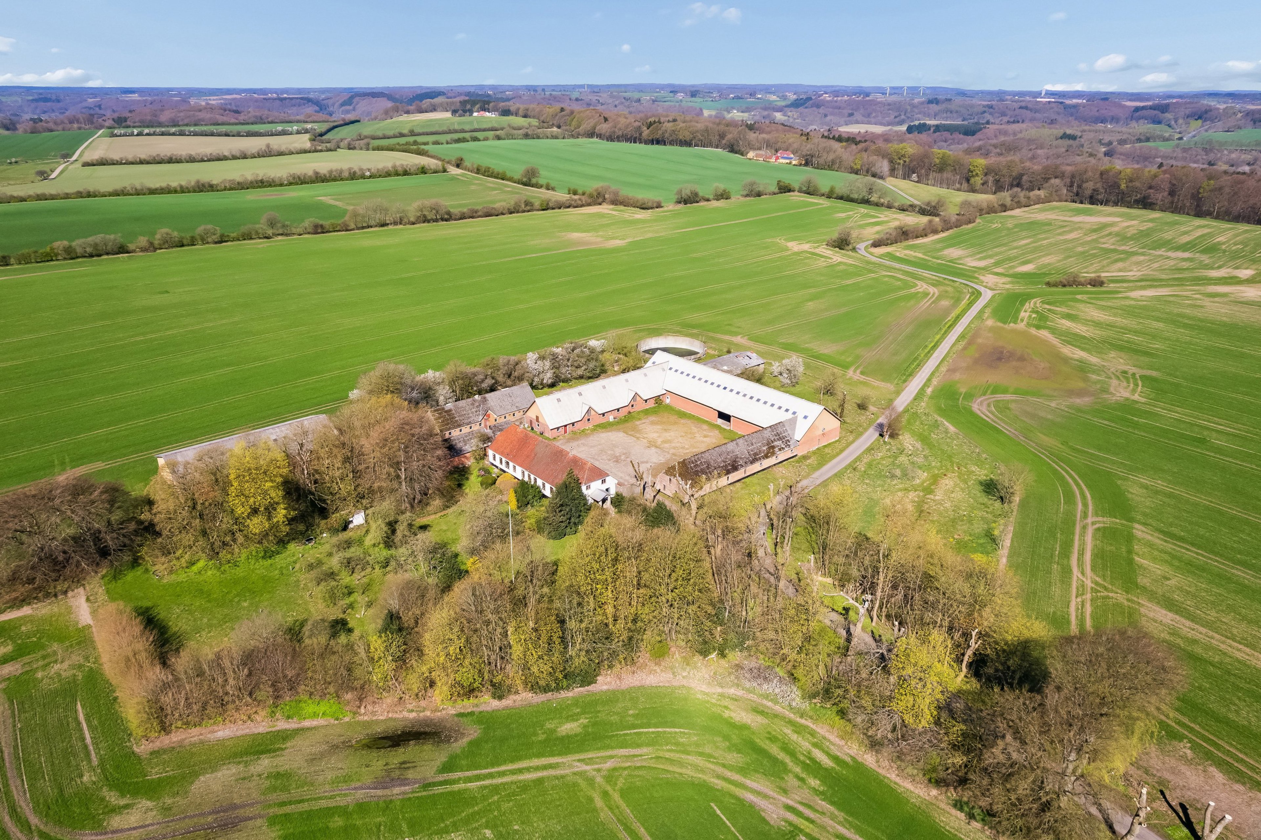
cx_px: 630
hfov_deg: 78.6
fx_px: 771
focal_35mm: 22
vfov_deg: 57.2
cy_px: 420
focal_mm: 8.4
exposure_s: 1/1600
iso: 100
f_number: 2.8
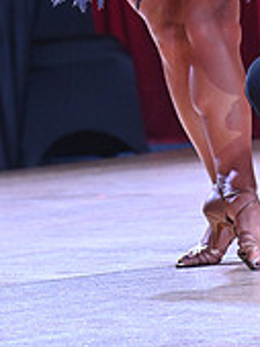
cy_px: -131
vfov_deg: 3.9
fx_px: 5120
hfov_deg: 2.9
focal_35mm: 510
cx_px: 228
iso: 4000
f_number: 5.6
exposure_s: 1/400
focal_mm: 155
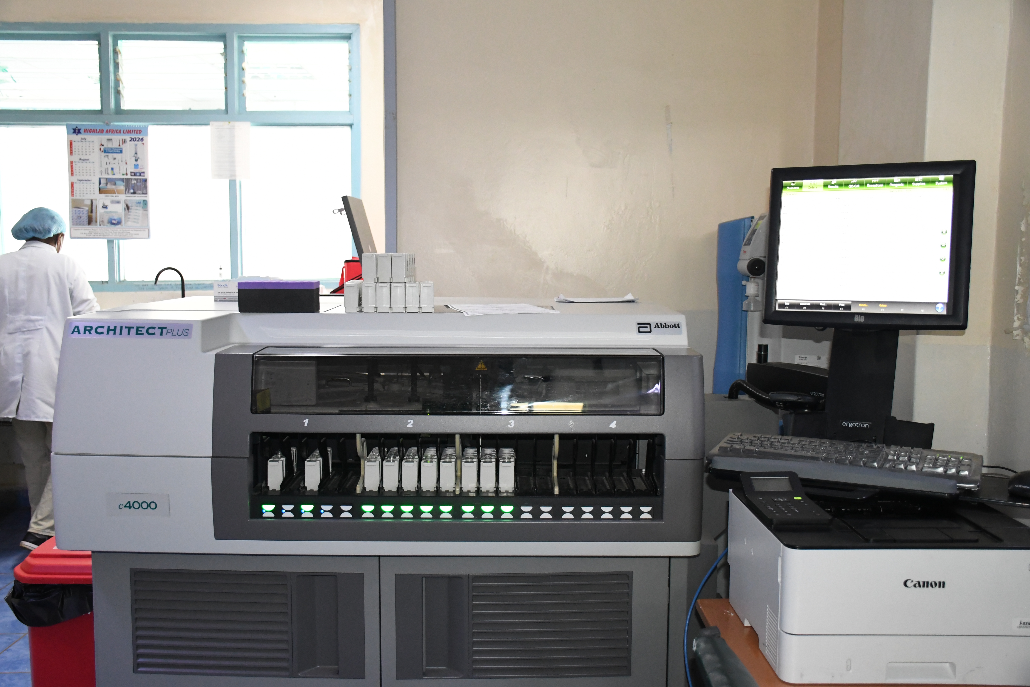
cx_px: 515
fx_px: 973
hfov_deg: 55.8
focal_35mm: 34
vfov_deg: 38.9
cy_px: 344
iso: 3200
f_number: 3.8
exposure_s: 1/100
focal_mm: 23
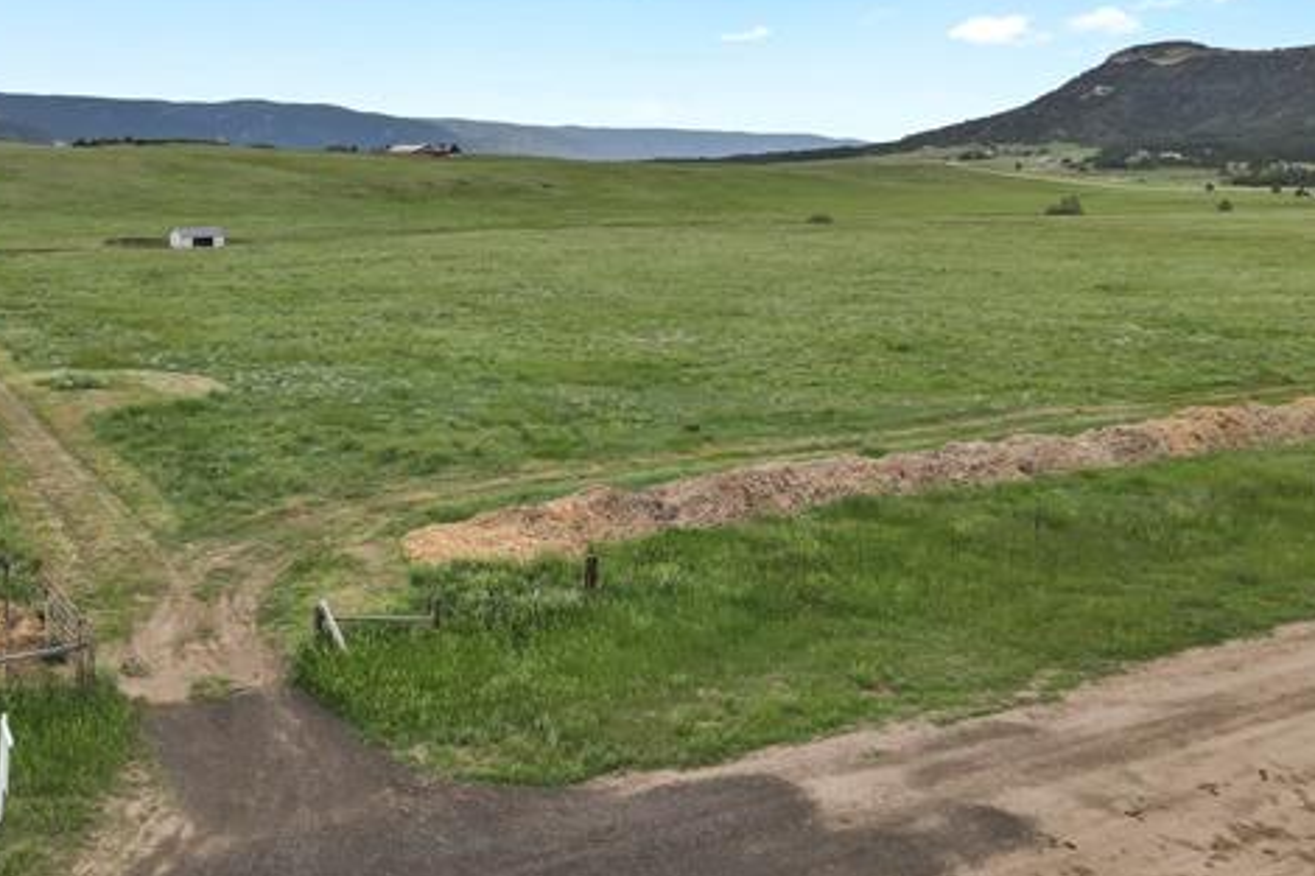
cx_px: 498
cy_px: 316
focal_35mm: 34
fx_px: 1241
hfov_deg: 55.2
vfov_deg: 38.6
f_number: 2.8
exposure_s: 1/640
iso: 100
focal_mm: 4.5
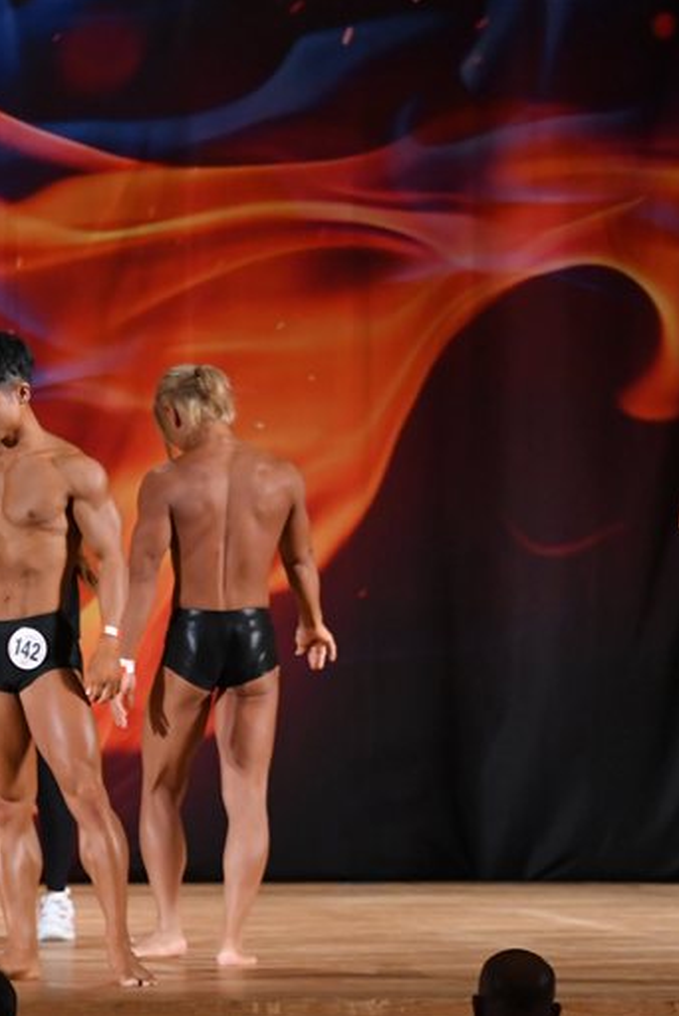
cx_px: -37
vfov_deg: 8.1
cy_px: 508
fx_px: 7176
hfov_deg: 5.4
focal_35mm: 254
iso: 3200
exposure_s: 1/400
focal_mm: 112
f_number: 5.6
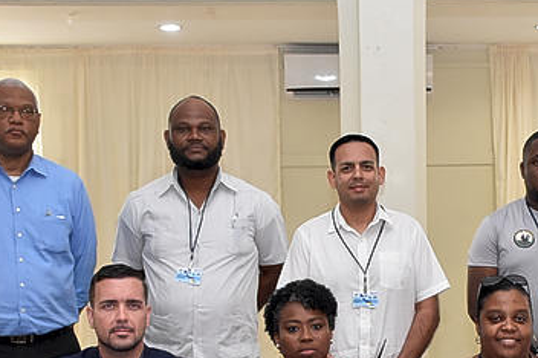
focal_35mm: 82
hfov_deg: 24.6
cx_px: 387
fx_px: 1224
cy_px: 392
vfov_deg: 16.1
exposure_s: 1/60
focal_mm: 24
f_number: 6.3
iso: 1600
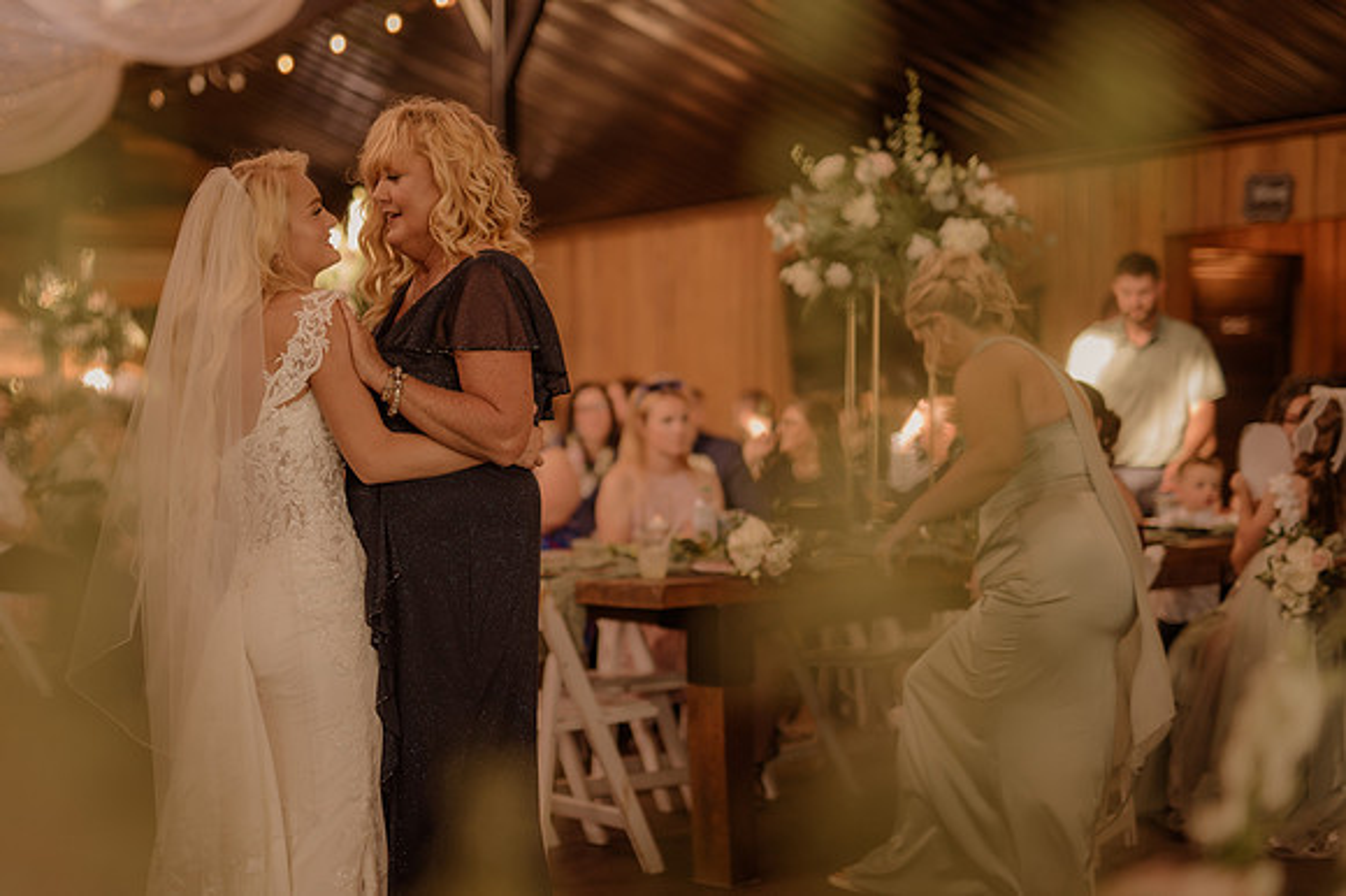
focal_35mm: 60
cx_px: 559
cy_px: 490
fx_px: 2226
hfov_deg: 33.6
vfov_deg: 22.7
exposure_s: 1/200
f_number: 2
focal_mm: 50
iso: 200
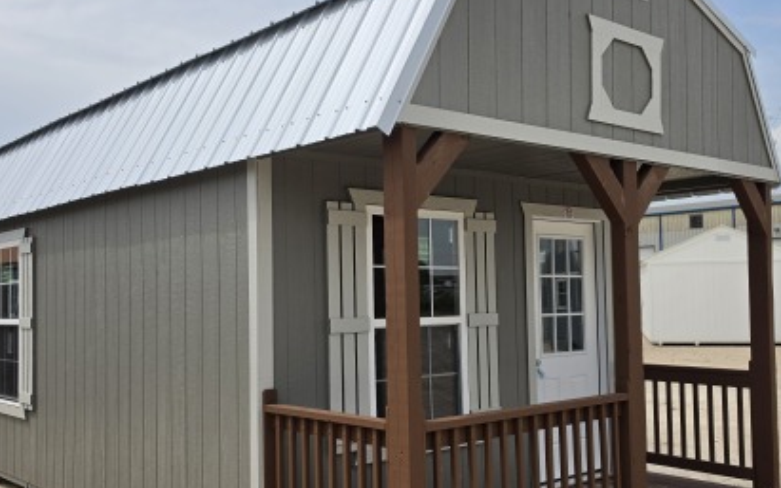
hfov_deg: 51.5
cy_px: 283
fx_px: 809
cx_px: 378
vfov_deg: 33.5
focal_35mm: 38
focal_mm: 6.5
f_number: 1.4
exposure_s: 1/7939
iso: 50
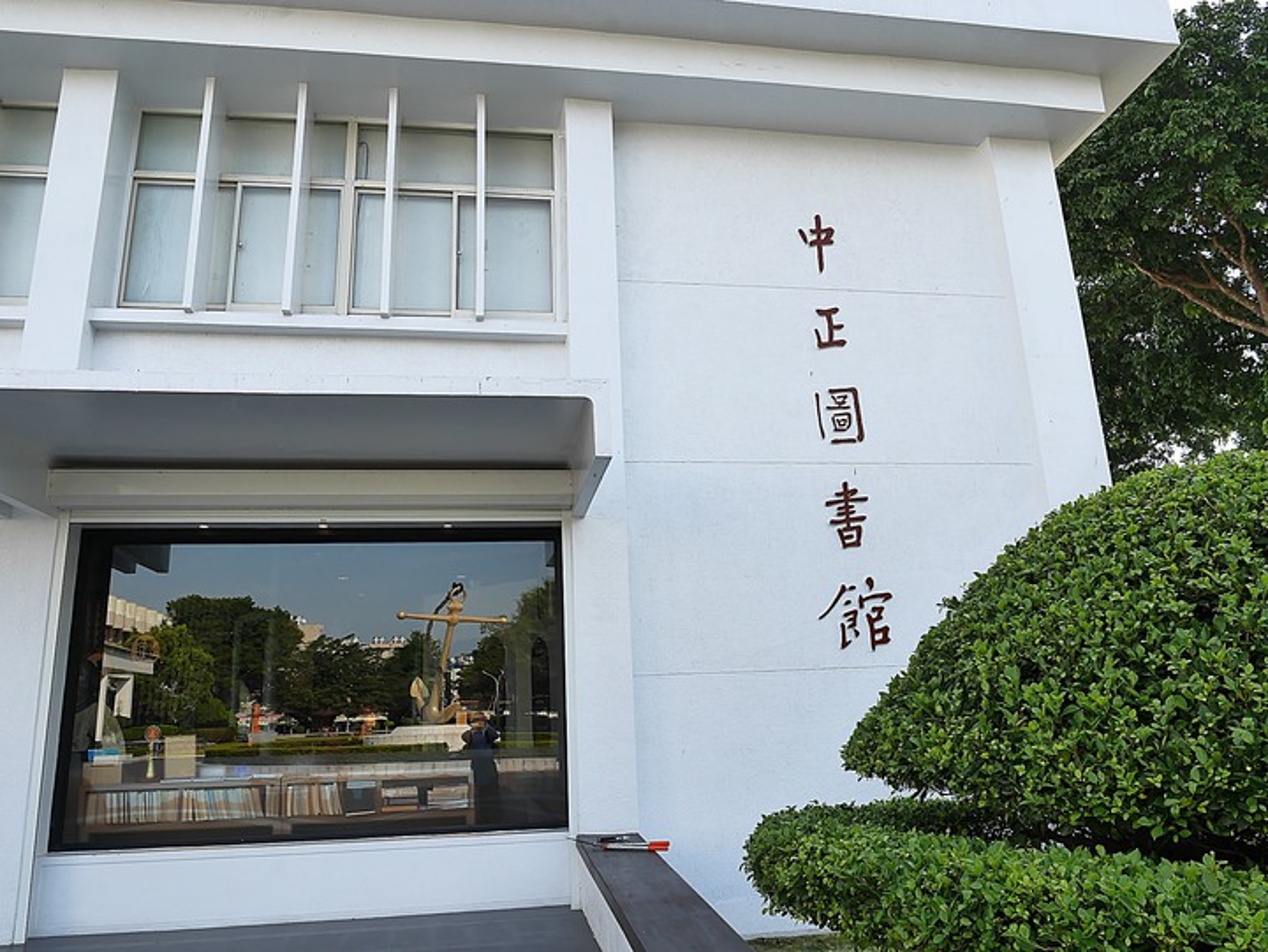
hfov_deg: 71.6
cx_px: 634
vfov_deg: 56.9
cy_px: 476
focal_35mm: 24
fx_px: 880
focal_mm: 12
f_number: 6.3
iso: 125
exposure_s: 1/200
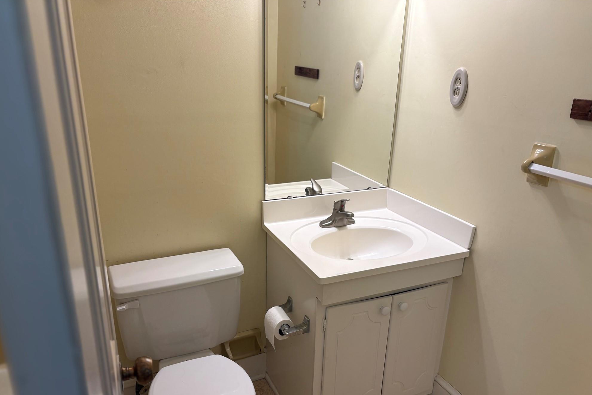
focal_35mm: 28
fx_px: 460
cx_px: 297
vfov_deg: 46.3
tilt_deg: -20.8
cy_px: 228
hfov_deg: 65.5
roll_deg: -1.2
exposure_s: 1/60
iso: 80
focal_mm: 5.96
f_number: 1.6
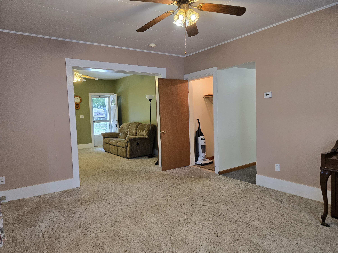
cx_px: 169
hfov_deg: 73.9
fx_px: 225
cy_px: 126
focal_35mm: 23
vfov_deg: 58.9
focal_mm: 6.3
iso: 200
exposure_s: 1/120
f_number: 1.7
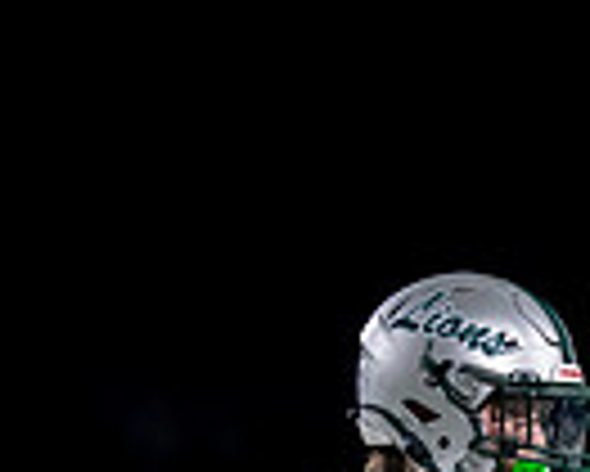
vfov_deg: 2.1
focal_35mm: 748
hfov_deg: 2.6
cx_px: 699
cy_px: 918
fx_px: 13071
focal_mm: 151
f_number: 2.8
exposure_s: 1/1250
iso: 2500
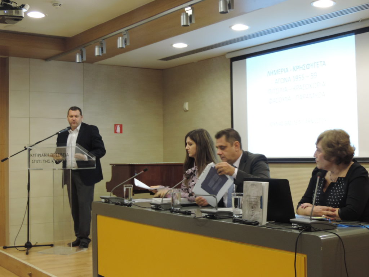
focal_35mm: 50
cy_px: 138
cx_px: 184
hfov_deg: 38.2
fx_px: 533
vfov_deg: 29.1
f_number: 3.6
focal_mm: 8.9
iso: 400
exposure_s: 1/25
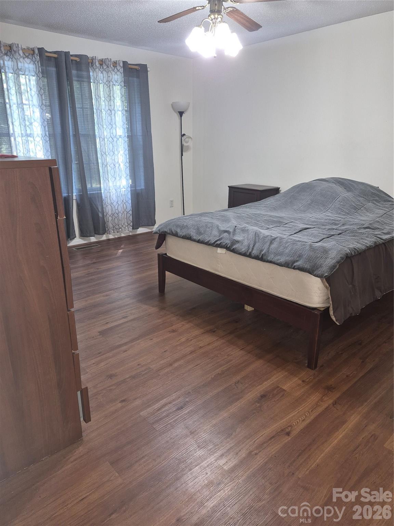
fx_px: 349
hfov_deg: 58.9
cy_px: 263
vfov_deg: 73.9
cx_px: 197
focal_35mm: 23
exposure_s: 1/30
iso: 100
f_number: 1.8
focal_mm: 5.4
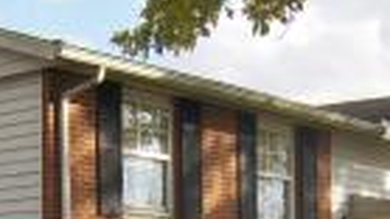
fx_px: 1127
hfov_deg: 19.6
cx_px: 149
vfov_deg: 10.8
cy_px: 306
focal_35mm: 109
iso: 100
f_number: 4.3
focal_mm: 7.5
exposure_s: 1/524
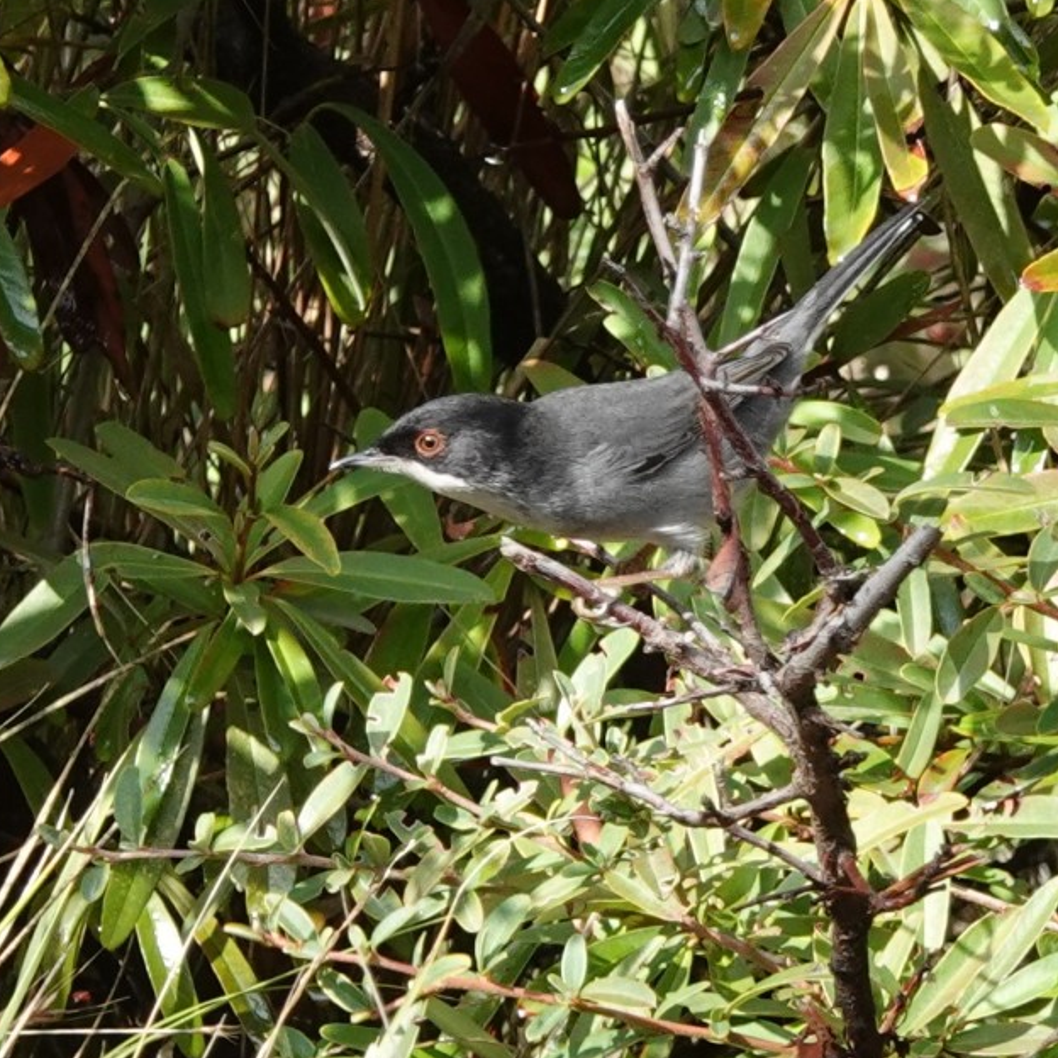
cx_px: 458
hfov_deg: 3.0
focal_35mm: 589
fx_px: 20367
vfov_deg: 3.0
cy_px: 470
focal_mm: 151.11
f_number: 6.3
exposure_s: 1/125
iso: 250
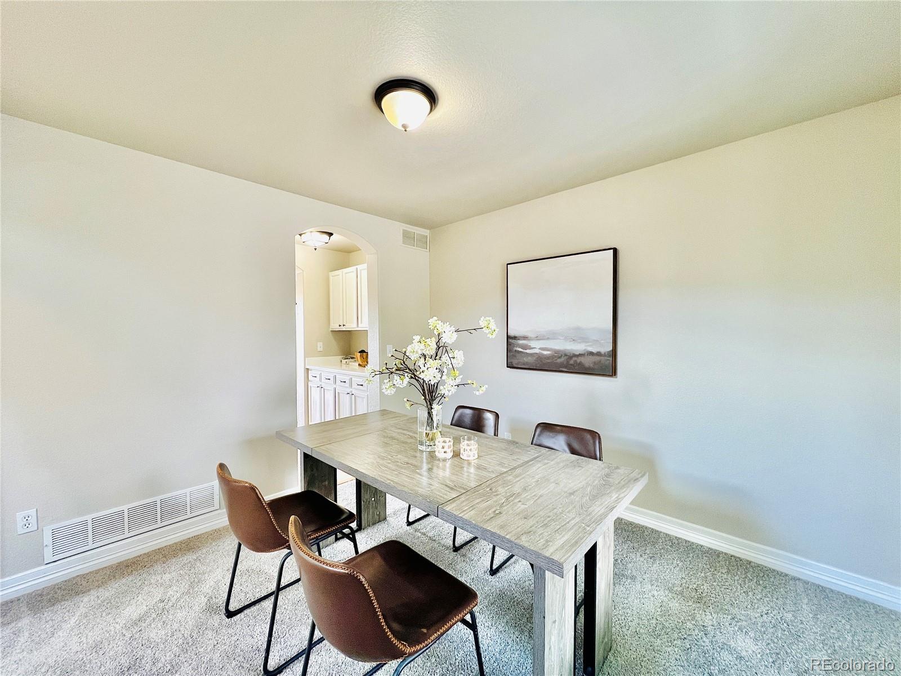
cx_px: 450
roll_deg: +0.5
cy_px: 338
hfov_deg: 106.2
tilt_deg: -1.5
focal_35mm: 13
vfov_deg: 89.9
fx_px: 338
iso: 160
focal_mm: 1.57
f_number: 1.8
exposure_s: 1/60
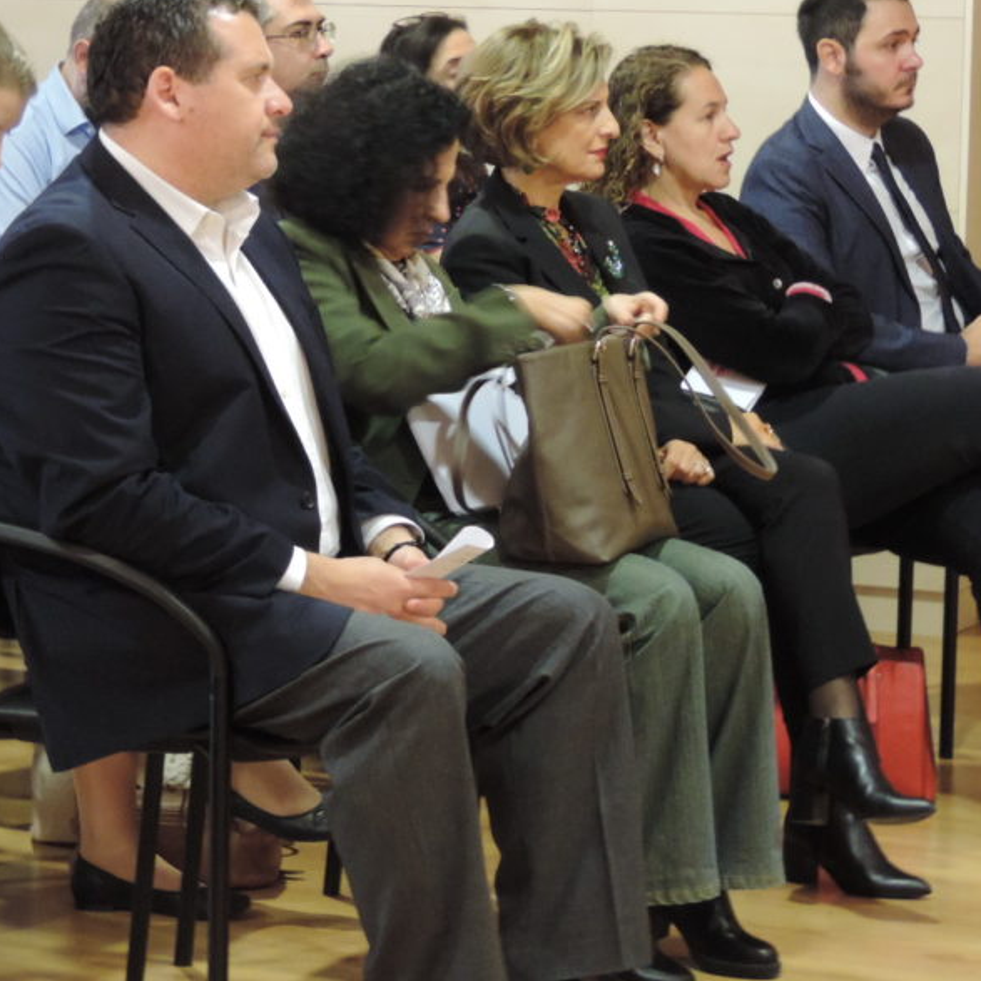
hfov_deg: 13.3
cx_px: 287
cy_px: 419
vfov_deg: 13.3
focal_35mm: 131
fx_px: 4200
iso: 800
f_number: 4
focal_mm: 15.1
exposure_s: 1/6
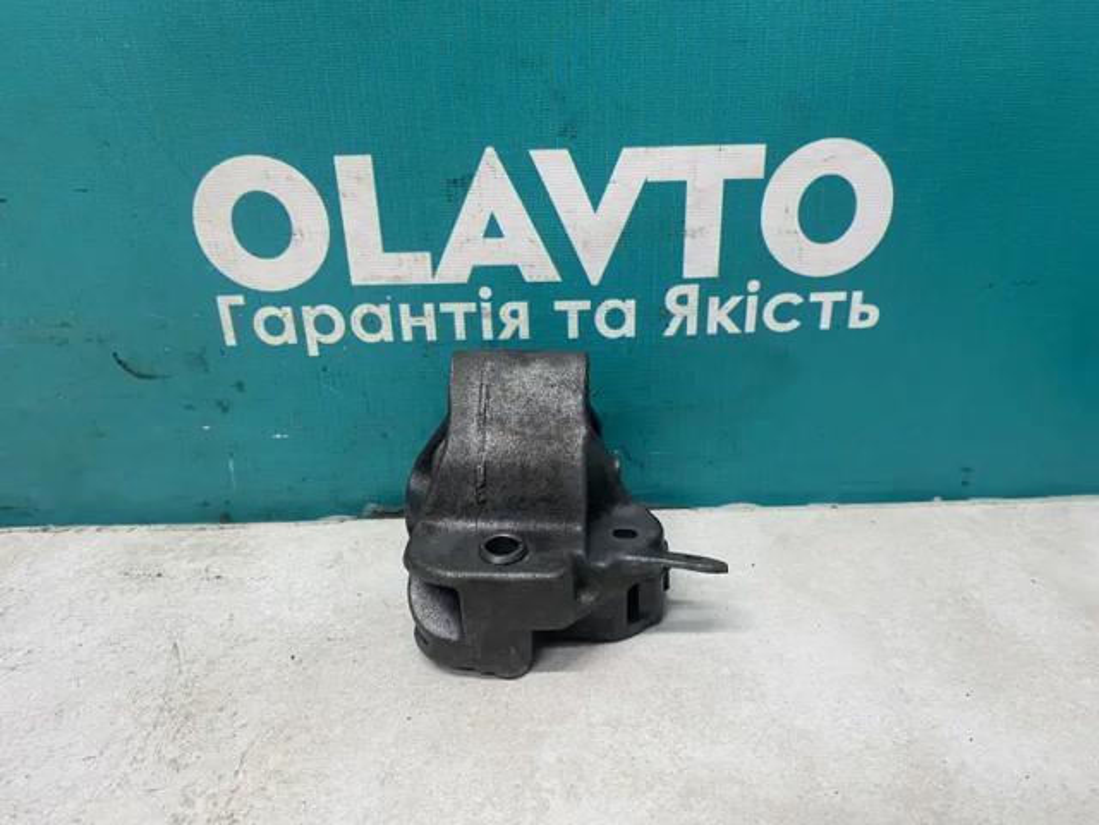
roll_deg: +2.2
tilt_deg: -24.5
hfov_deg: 67.3
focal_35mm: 26
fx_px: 825
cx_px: 550
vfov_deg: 53.1
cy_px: 412
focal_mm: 4.25
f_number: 1.8
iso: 80
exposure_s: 1/50
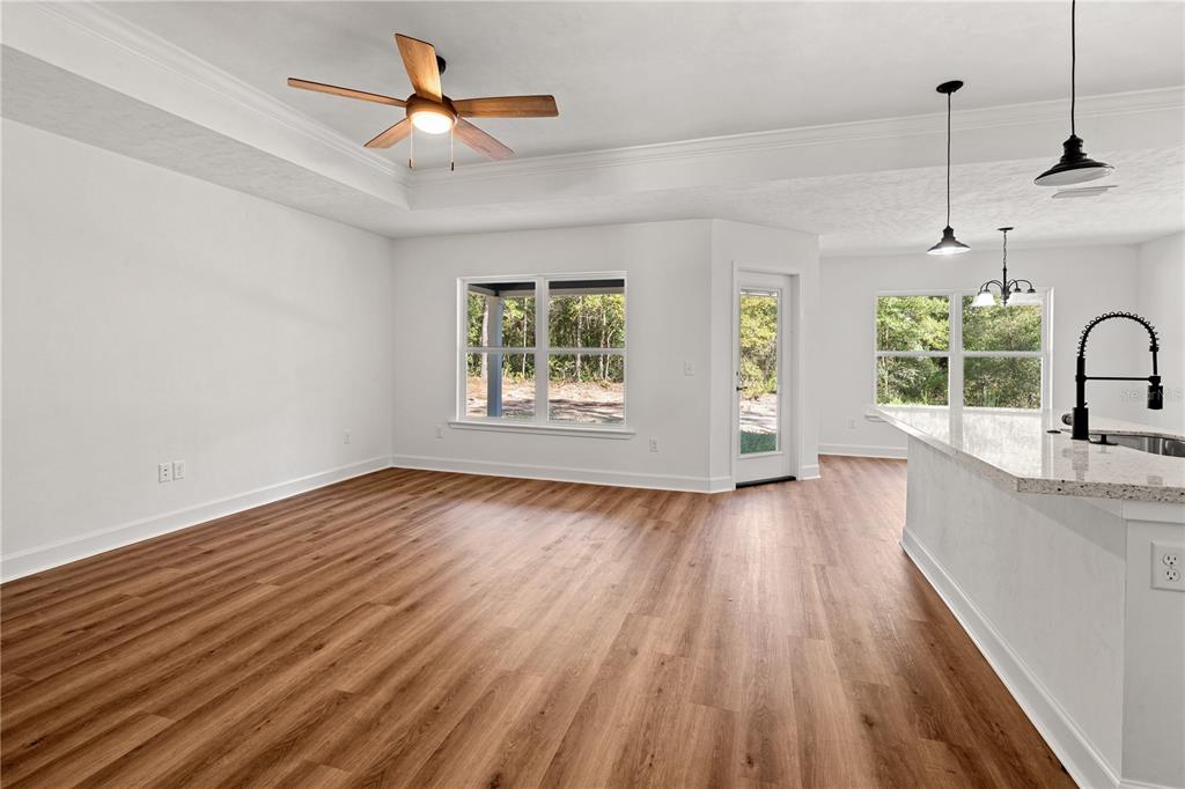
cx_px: 592
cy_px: 394
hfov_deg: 96.8
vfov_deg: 73.7
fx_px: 526
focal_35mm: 16
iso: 250
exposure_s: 1/1.67
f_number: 10
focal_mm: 16
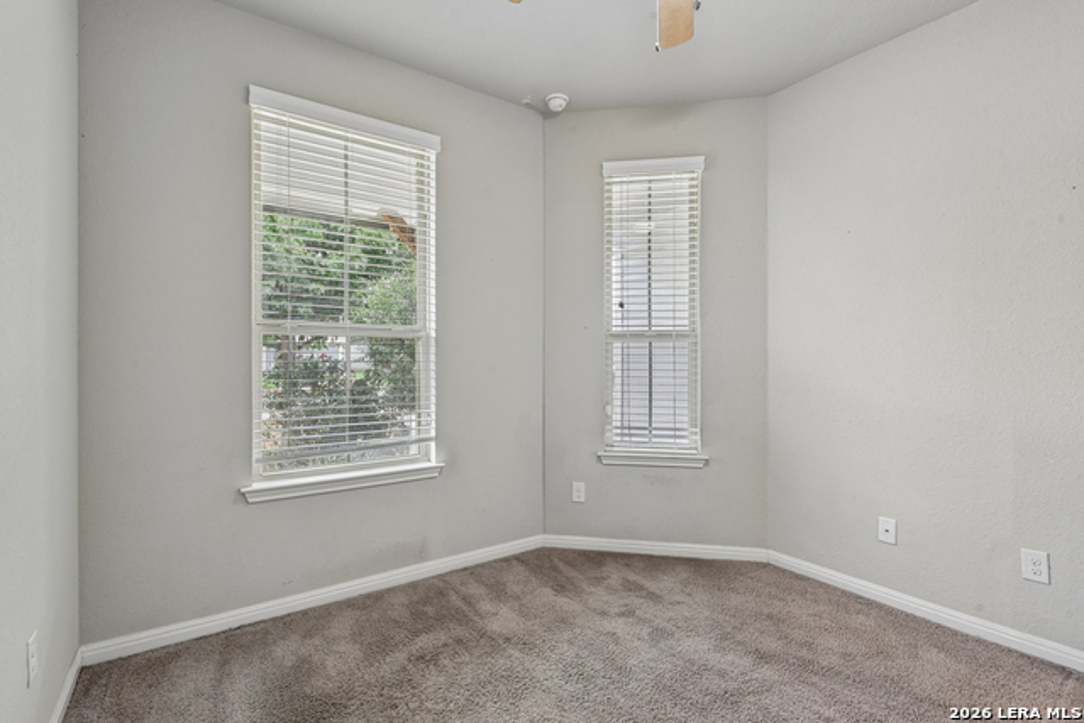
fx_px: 482
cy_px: 362
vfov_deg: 73.8
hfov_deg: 96.7
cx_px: 542
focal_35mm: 16
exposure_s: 1/15
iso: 1600
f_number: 8
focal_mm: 16
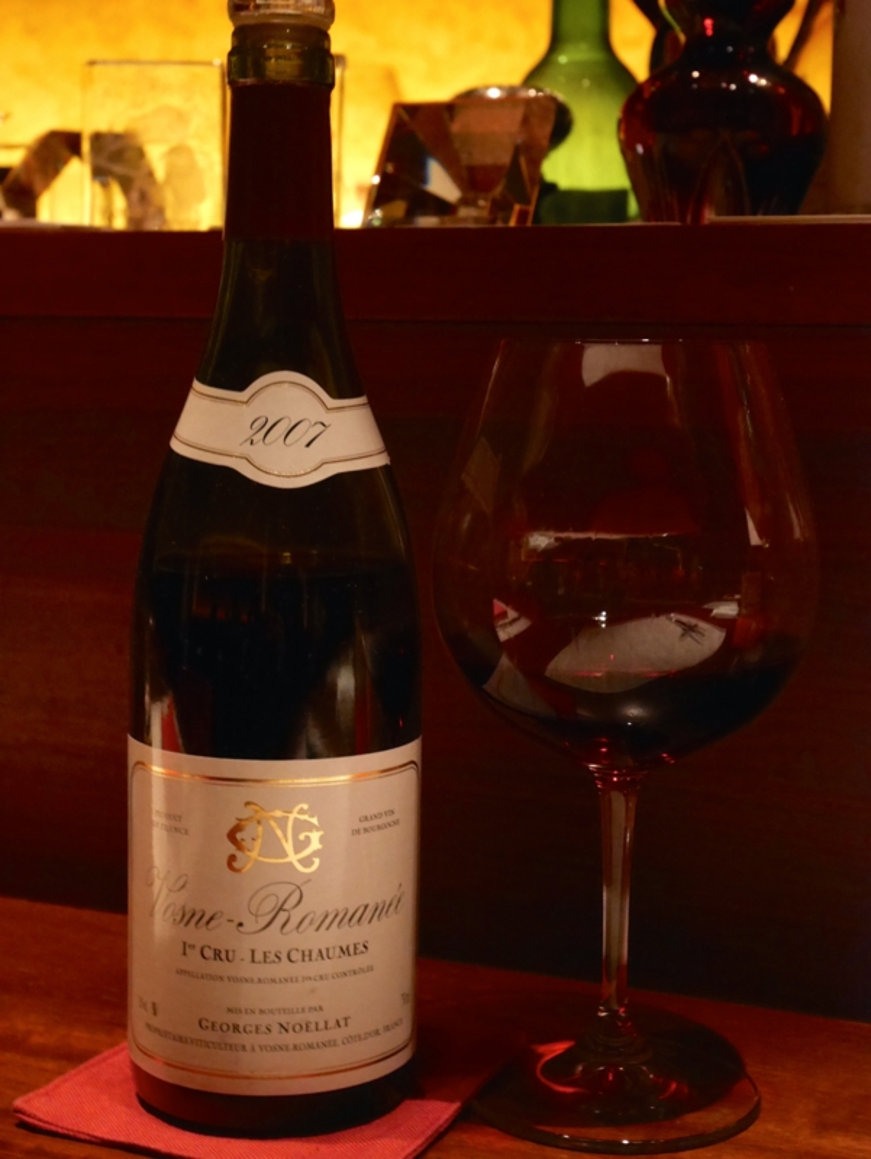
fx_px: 1944
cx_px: 436
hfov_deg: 25.3
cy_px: 580
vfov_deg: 33.2
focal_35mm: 58
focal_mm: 29
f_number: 5.5
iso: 3200
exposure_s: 1/8
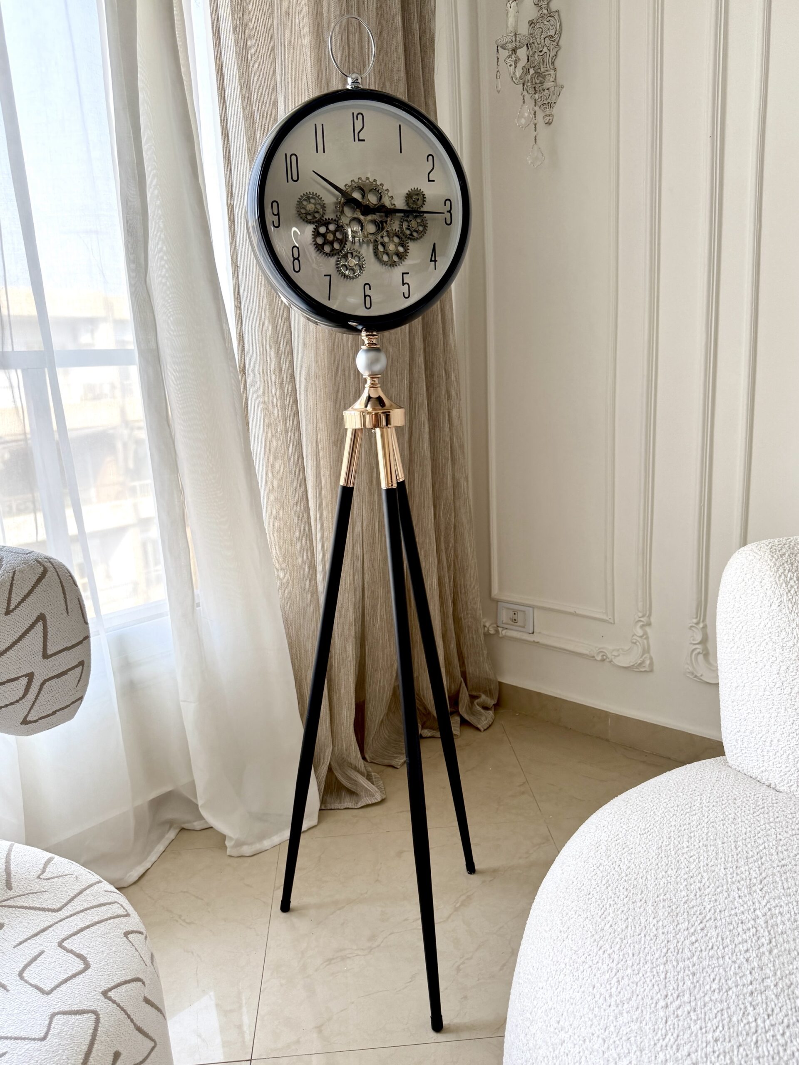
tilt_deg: -12.2
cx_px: 400
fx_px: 739
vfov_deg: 71.6
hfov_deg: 56.8
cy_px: 532
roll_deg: -1.0
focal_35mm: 24
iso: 100
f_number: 1.78
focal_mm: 6.76
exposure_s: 1/252
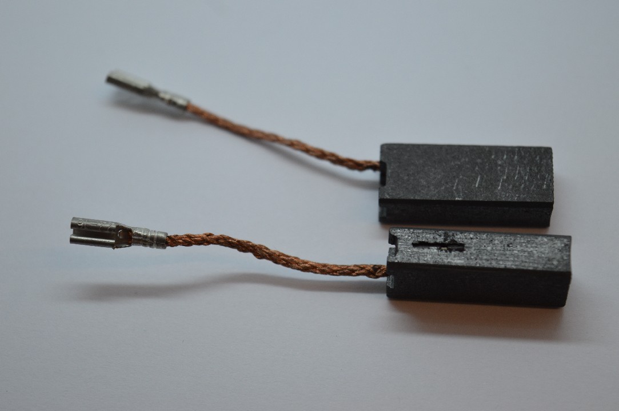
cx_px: 310
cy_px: 206
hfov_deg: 24.6
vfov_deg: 16.5
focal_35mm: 82
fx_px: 1417
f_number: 5.6
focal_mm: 55
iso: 400
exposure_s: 1/125
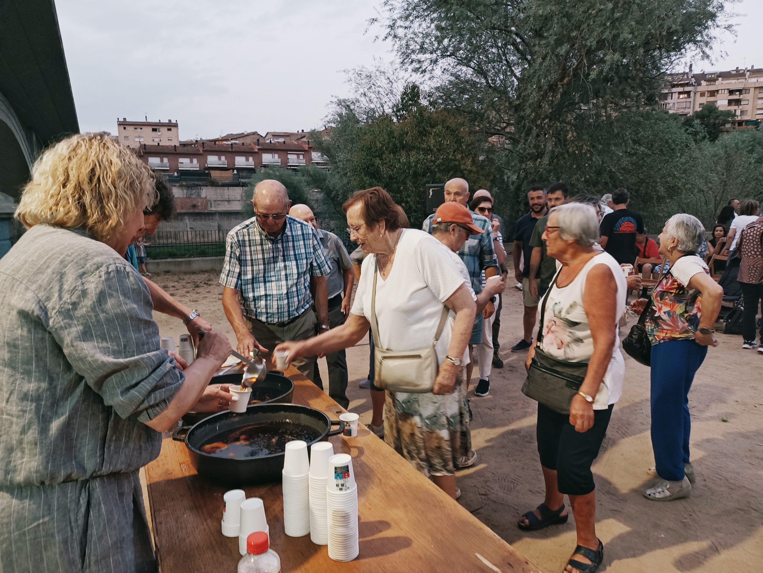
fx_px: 551
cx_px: 382
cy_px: 286
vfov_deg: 54.9
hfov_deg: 69.4
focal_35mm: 25
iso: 400
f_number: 1.8
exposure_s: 1/25
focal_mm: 4.6
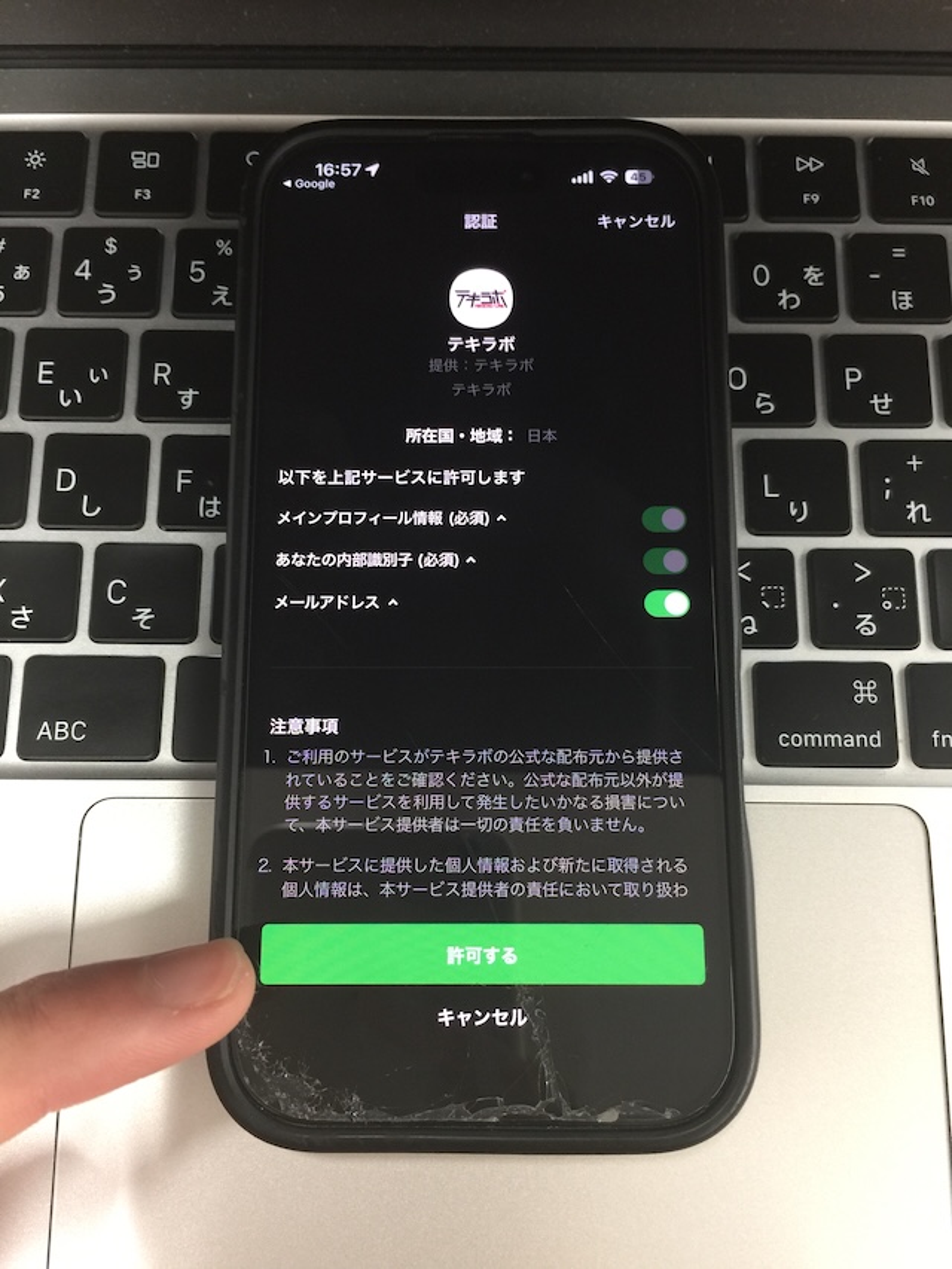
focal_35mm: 29
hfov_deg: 48.2
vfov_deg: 61.7
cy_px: 634
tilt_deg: -61.7
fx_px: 1063
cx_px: 476
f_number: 2.2
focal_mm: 4.15
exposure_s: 1/15
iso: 50
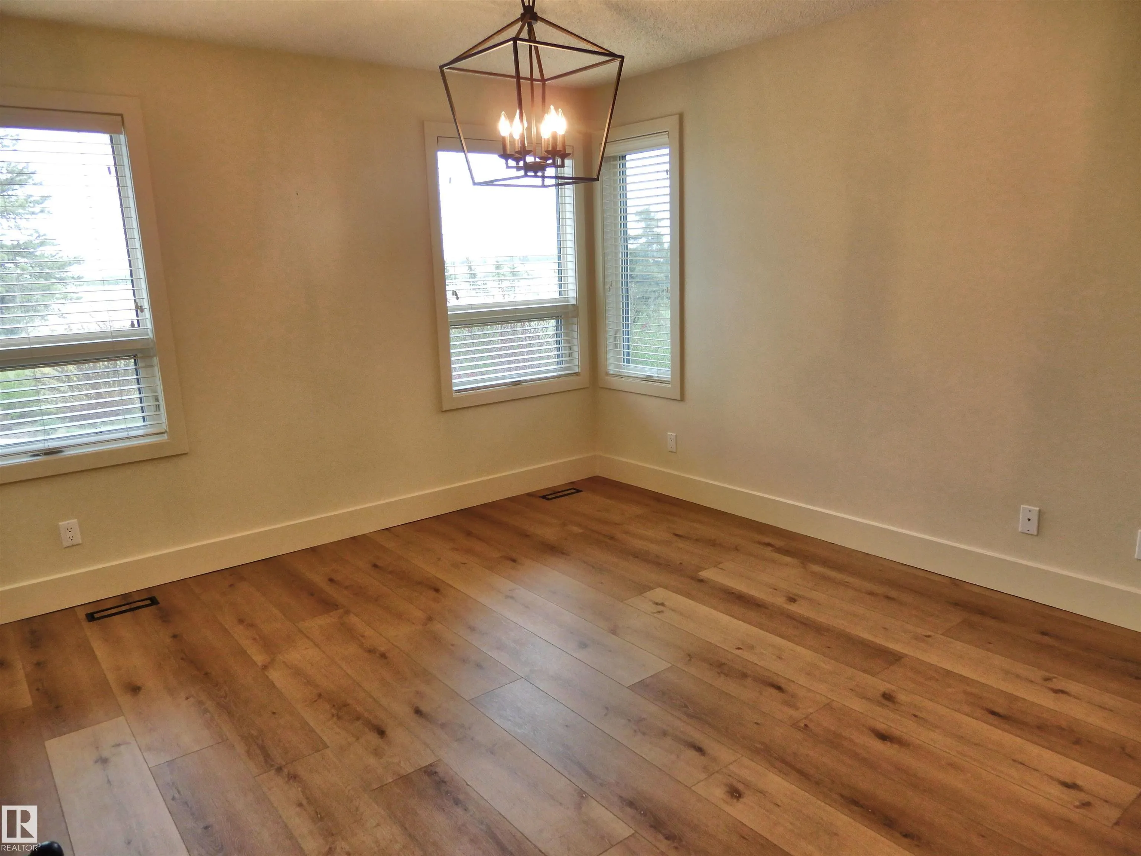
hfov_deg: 71.6
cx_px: 570
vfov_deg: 56.8
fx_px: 791
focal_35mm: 24
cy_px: 428
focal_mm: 4.3
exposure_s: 1/30
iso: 100
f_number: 3.4
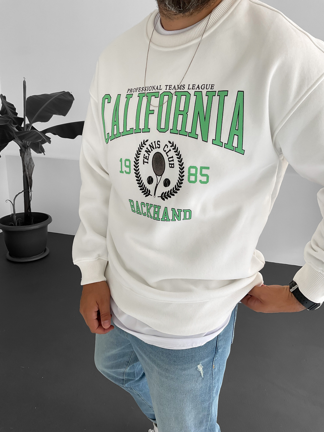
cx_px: 162
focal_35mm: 29
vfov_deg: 61.7
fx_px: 362
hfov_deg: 48.2
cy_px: 216
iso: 25
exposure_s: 1/120
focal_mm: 3
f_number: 1.8
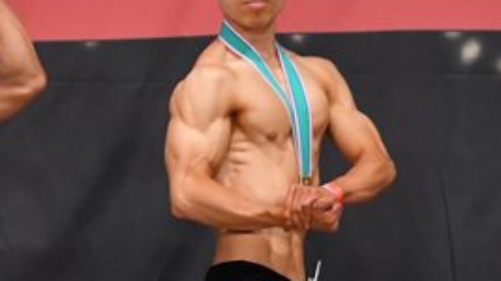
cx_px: -70
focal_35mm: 683
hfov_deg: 3.2
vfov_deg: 1.8
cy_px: 275
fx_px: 9071
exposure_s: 1/400
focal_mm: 150
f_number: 5.6
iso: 5000
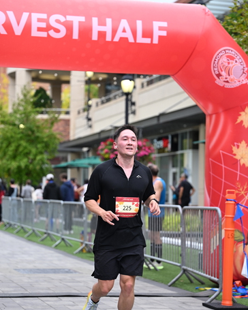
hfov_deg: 16.5
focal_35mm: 93
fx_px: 853
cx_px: 124
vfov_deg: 20.6
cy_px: 167
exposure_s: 1/2000
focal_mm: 82
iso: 640
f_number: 2.8
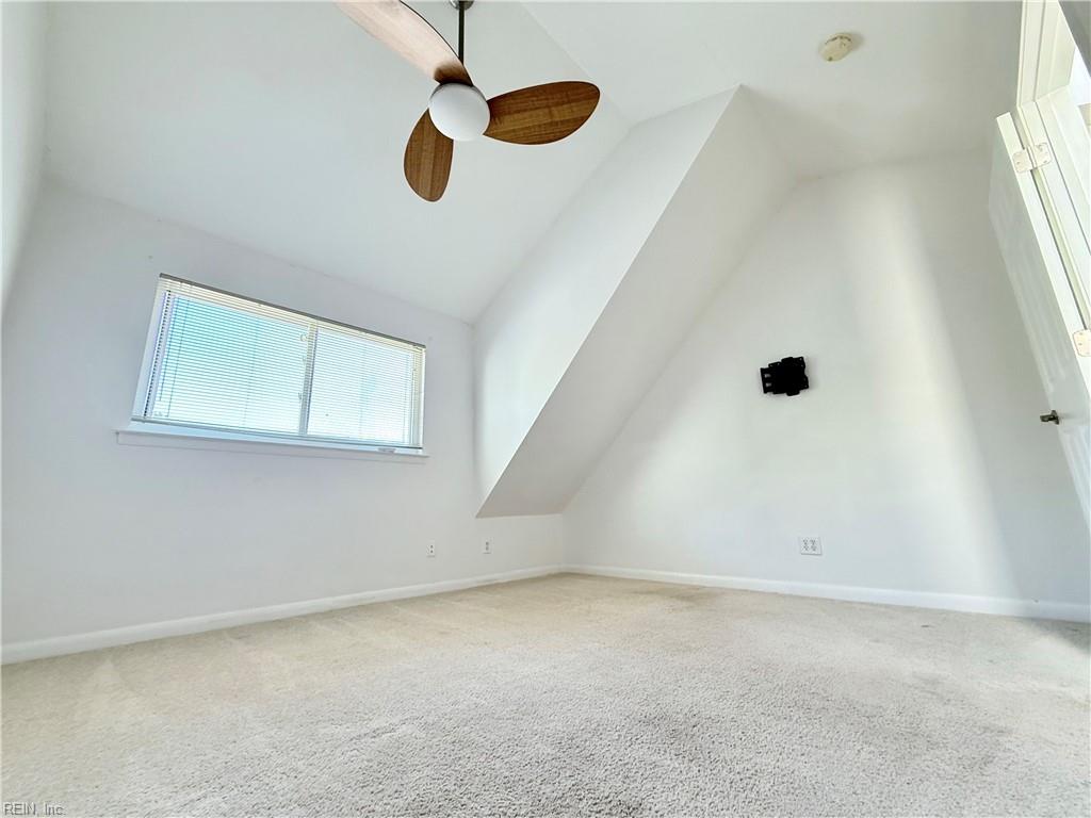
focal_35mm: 14
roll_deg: +1.7
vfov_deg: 85.7
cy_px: 409
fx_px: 441
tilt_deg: +14.0
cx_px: 546
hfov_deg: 102.1
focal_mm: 2.22
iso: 320
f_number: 2.2
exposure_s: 1/99
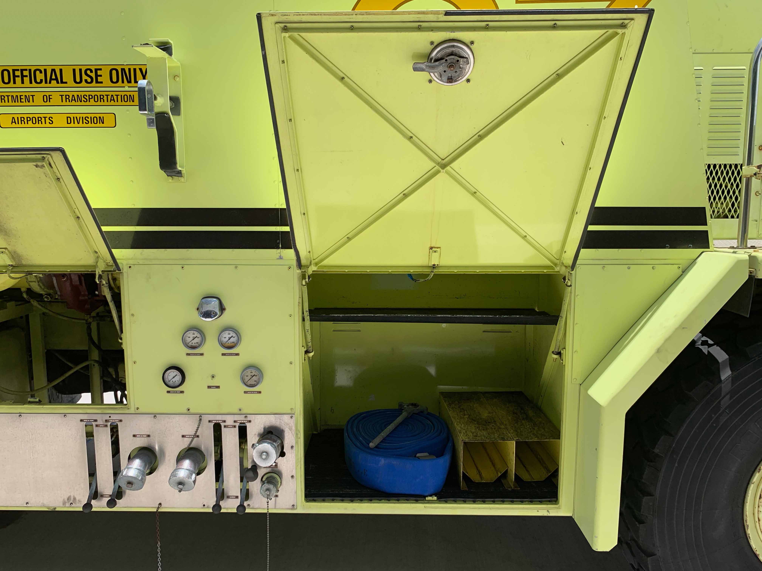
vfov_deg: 53.1
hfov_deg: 67.3
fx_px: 572
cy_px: 286
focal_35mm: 26
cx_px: 381
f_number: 1.8
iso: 25
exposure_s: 1/1689
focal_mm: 4.25
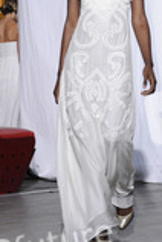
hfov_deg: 10.7
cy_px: 32
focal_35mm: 129
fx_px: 867
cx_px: 85
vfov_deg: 15.7
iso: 1000
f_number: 5.6
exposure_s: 1/320
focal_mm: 34
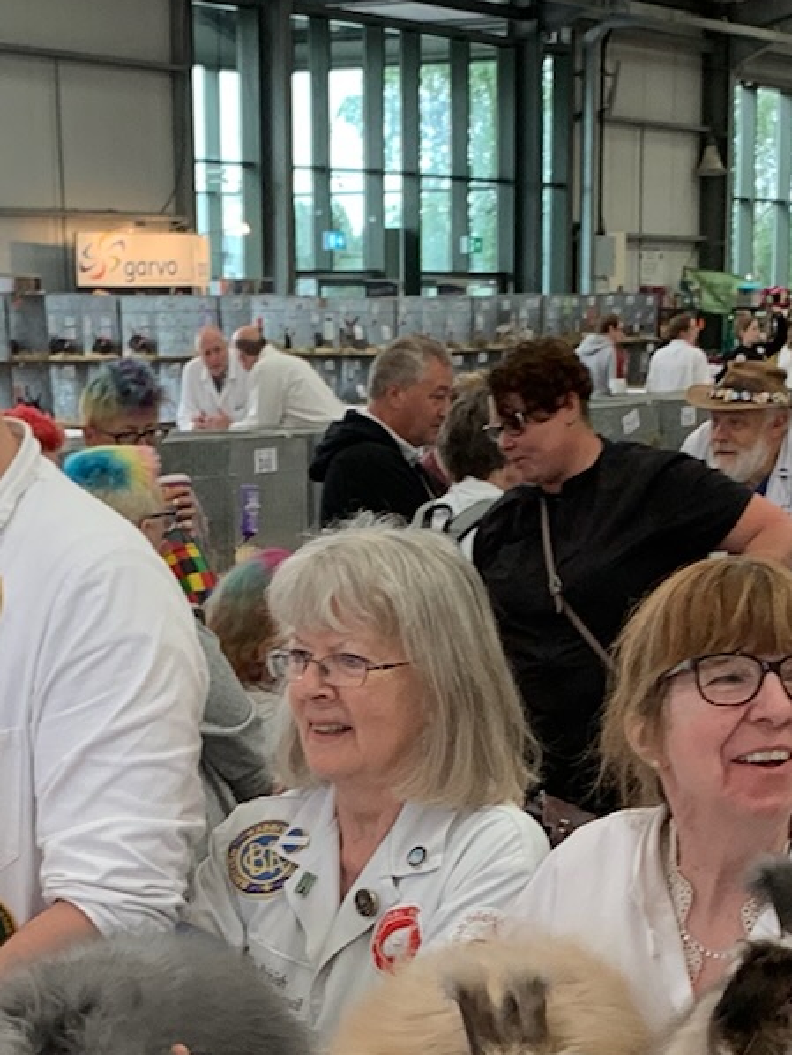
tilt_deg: -15.3
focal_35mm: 89
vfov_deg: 21.3
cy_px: 1020
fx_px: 2713
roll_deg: -0.9
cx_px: 395
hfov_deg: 16.6
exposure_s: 1/100
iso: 80
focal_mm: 4.25
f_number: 1.8
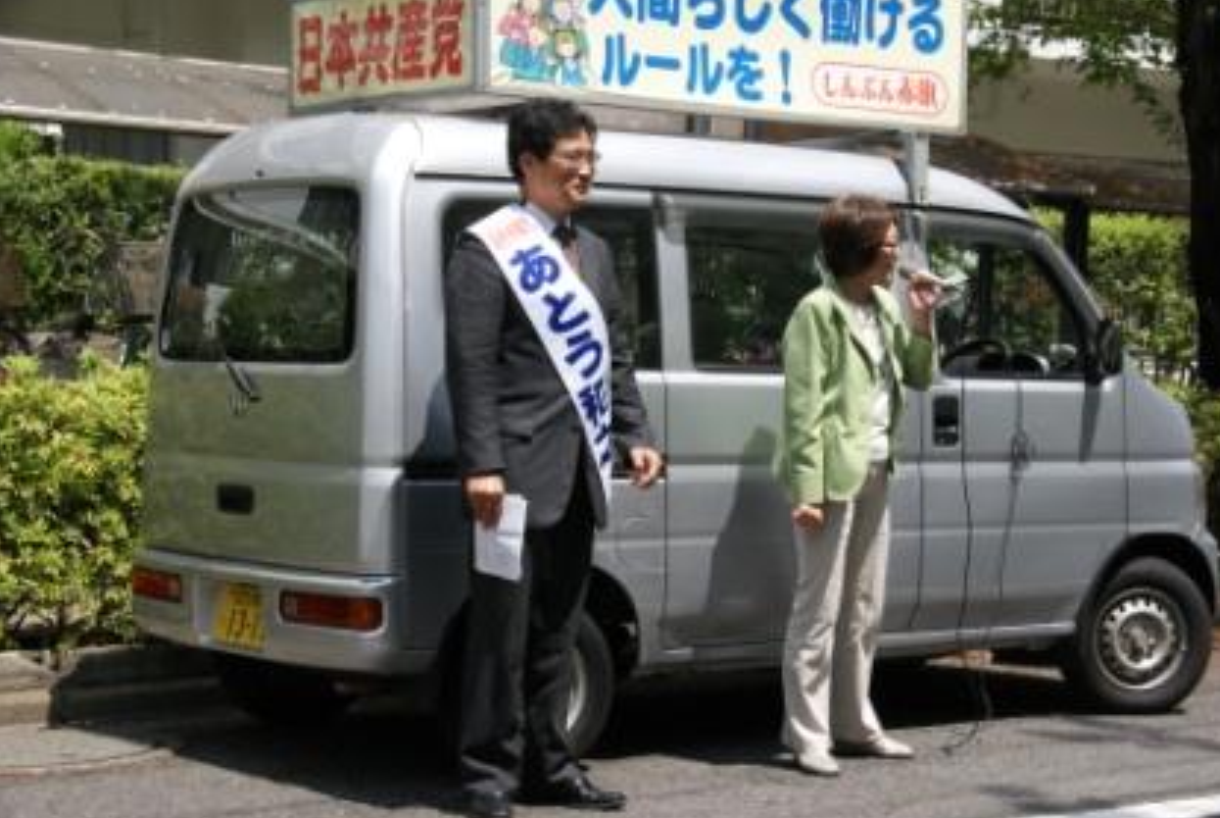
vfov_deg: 16.9
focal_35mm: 81
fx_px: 2749
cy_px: 433
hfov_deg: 25.0
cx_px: 603
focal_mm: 50
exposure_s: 1/320
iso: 400
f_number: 11
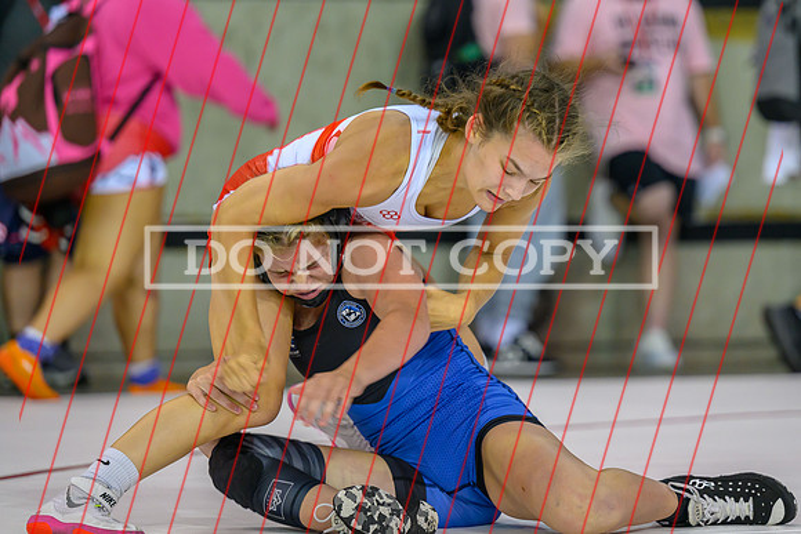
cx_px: 489
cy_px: 210
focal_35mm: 184
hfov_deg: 11.1
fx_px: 4103
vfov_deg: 7.5
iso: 1800
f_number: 2.8
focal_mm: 145
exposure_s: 1/800
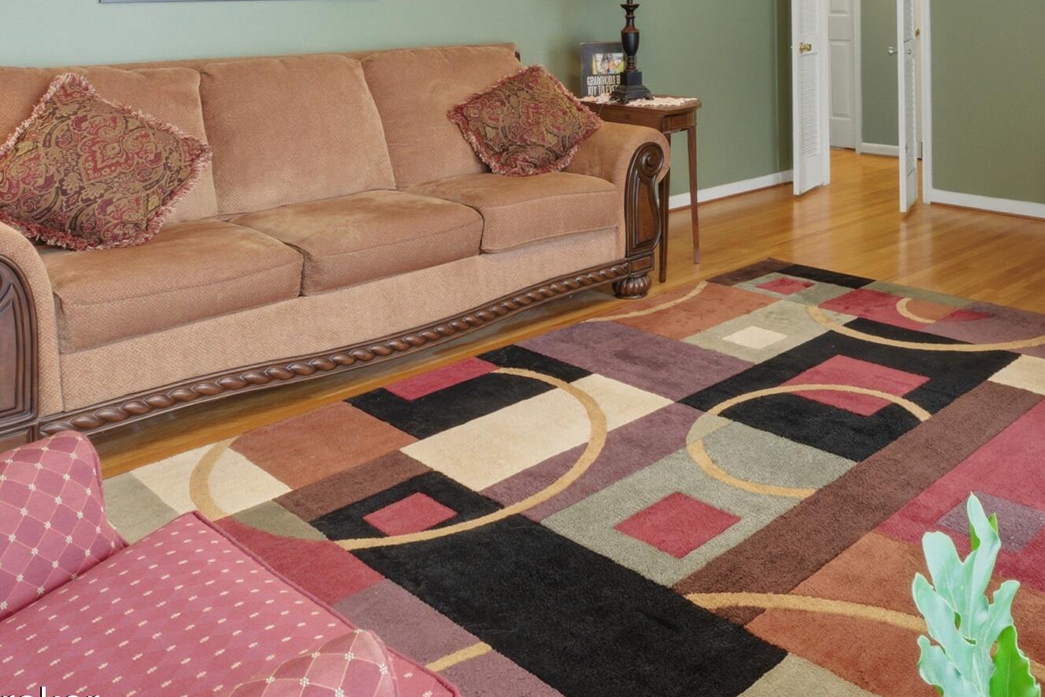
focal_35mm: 34
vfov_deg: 34.9
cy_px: -14
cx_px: 867
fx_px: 987
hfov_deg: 51.5
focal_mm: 10
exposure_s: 1/80
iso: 400
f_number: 11
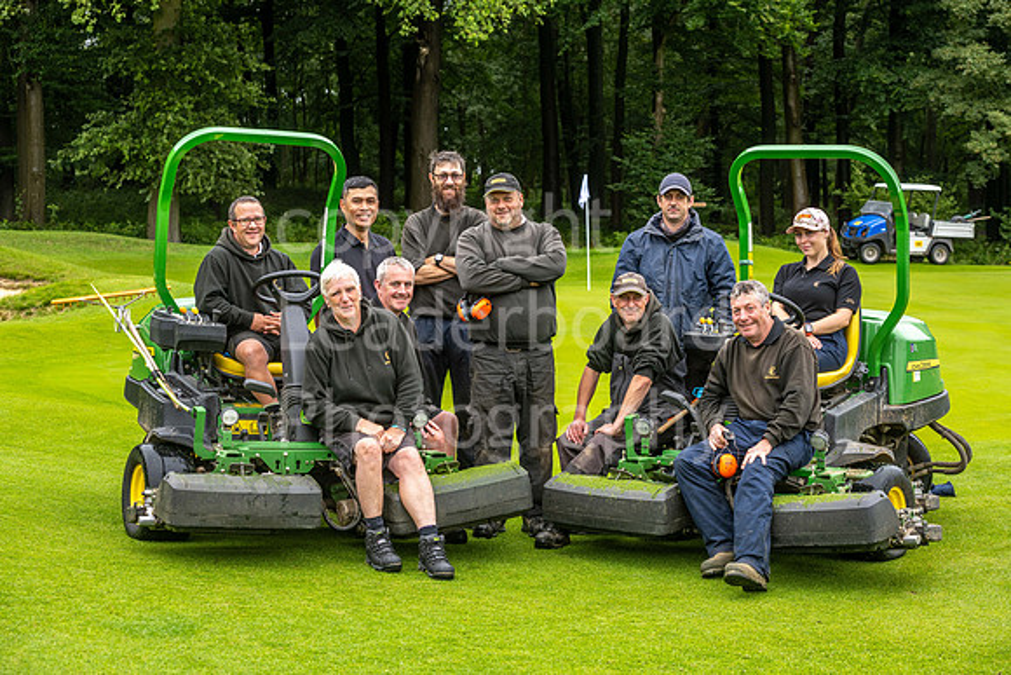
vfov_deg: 17.5
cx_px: 506
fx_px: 2191
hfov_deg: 26.0
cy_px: 338
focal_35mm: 78
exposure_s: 1/30
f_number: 6.3
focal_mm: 78
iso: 200
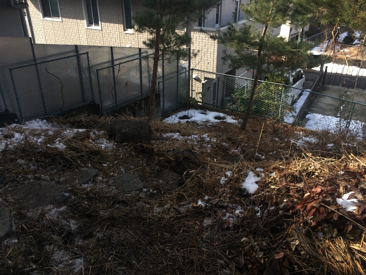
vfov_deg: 48.2
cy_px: 138
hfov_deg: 61.7
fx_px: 307
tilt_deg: -28.9
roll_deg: -0.5
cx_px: 183
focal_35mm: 29
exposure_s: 1/306
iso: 25
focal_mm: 4.15
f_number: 2.2
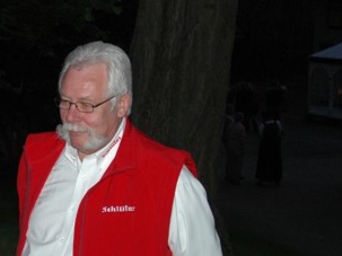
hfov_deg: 19.7
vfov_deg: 15.5
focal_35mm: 95
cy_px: 138
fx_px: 941
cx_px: -30
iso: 400
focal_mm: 25
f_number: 3.8
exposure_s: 1/60
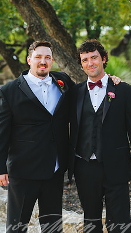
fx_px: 623
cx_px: 64
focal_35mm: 101
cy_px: 118
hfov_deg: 12.0
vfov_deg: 21.1
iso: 320
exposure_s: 1/640
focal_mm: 85
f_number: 3.5
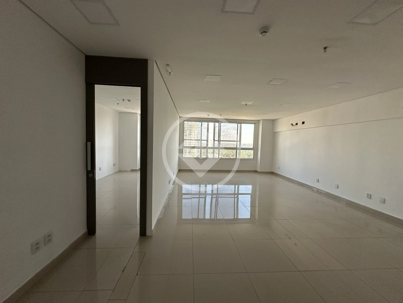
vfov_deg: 85.7
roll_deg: -2.4
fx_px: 163
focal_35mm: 14
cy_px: 152
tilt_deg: -3.3
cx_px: 202
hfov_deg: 102.1
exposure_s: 1/99
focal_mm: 2.22
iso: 200
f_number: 2.2
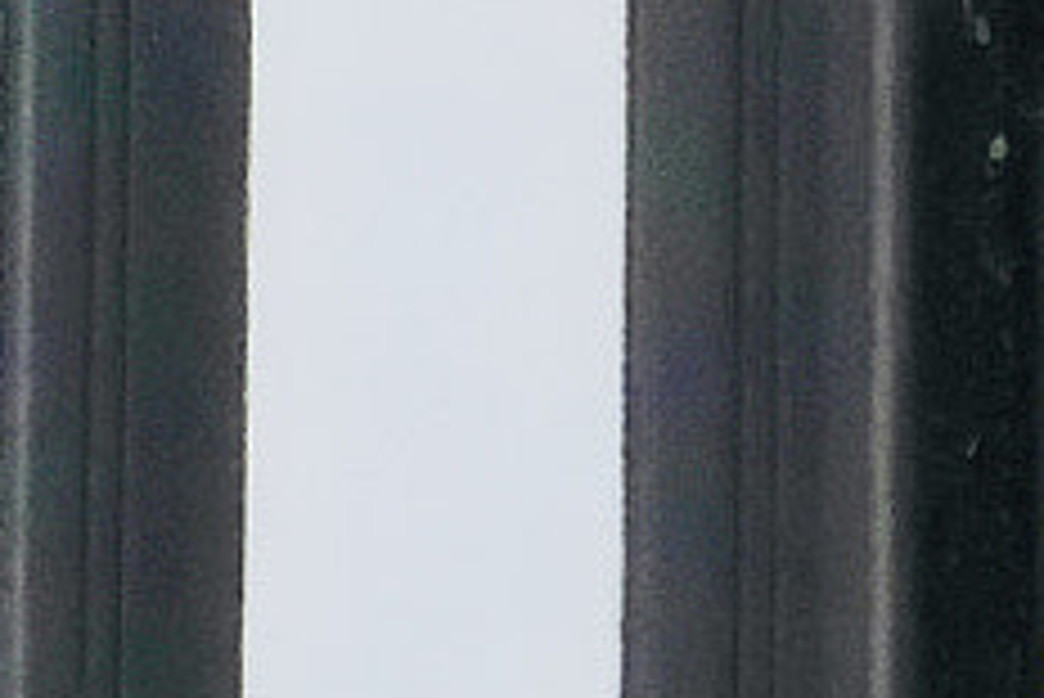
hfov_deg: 5.6
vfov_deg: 3.7
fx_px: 10591
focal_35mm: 365
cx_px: 486
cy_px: 1927
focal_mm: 35
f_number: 8
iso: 3200
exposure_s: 1/1000
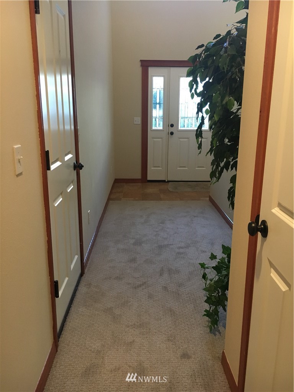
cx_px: 147
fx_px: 328
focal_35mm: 29
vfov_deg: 61.7
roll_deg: -0.4
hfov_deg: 48.2
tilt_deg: -12.3
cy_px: 196
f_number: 2.2
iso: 250
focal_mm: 4.15
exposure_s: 1/33
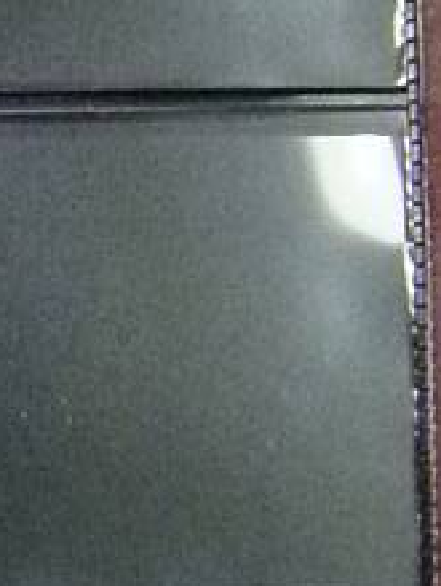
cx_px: -484
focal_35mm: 182
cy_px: 407
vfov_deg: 10.8
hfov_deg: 7.8
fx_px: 3083
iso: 640
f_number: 3.1
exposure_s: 1/250
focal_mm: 7
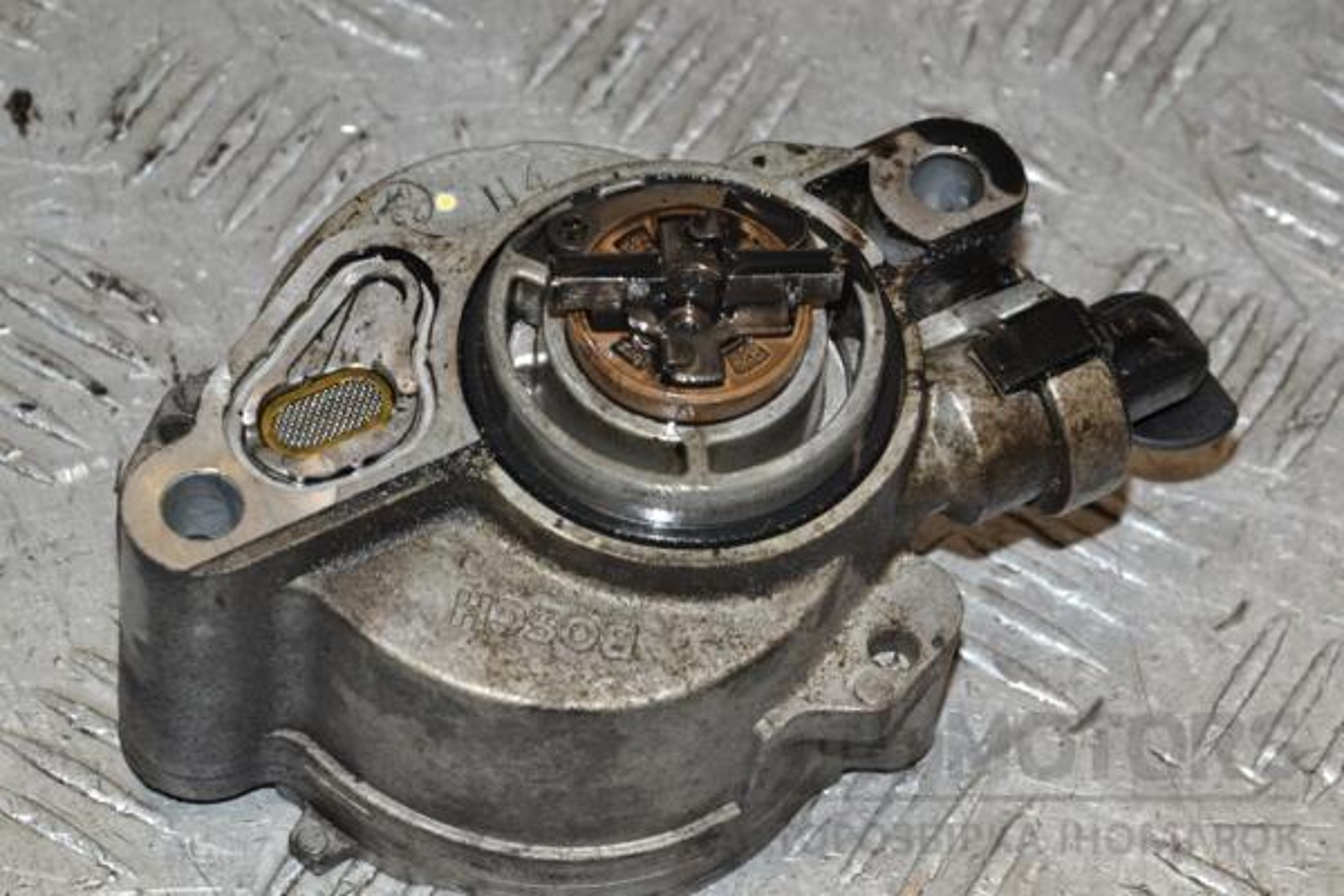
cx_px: 672
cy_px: 448
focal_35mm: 158
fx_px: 5880
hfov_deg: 13.0
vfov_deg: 8.7
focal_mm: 105
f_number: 10
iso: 800
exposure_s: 1/200
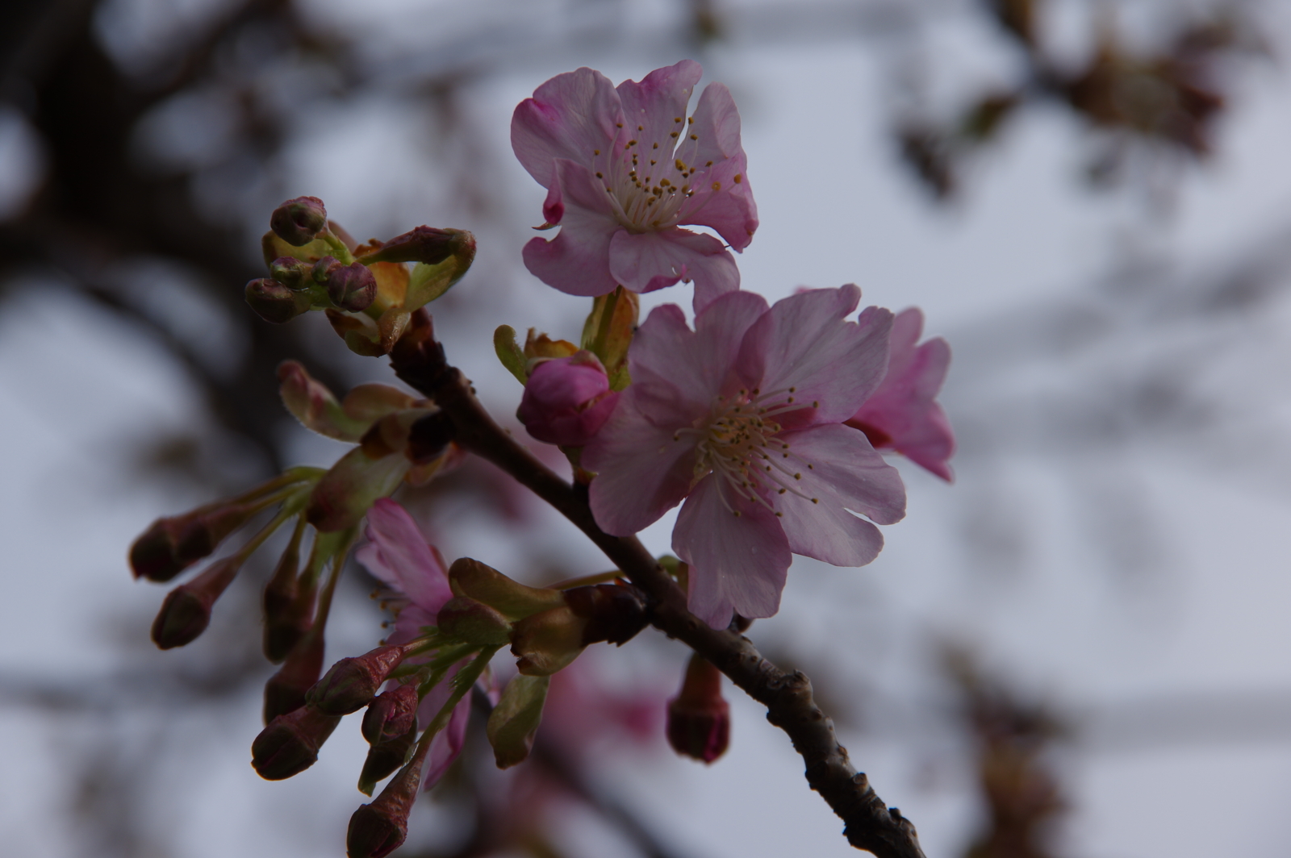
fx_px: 7238
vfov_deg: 6.8
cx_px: 646
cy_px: 429
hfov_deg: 10.2
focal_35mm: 202
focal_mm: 135
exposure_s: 1/250
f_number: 8
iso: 100
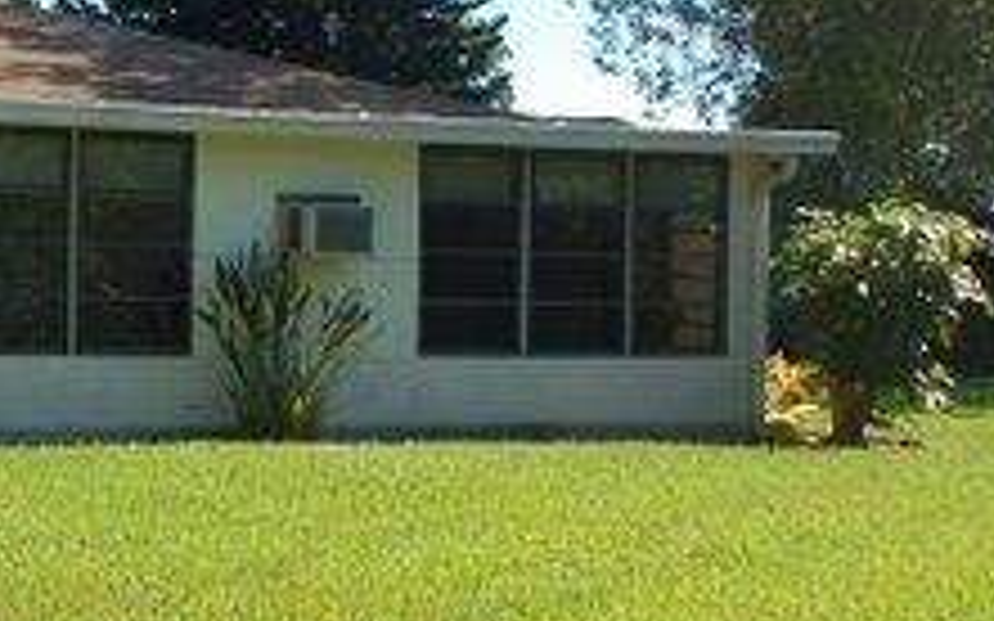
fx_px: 2519
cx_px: 31
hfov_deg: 21.6
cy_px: 245
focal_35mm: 93
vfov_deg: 14.0
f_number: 8
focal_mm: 28
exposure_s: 1/200
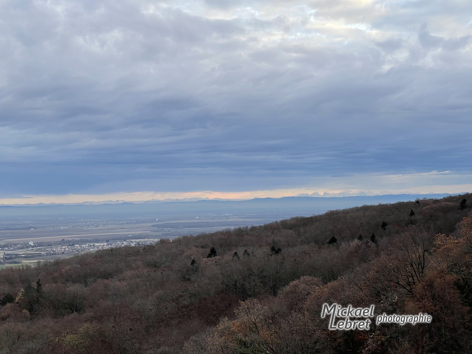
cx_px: 236
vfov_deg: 22.9
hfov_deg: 30.3
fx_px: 873
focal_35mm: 64
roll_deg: +1.4
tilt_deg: +1.3
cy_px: 177
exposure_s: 1/220
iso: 20
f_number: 2.2
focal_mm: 7.5
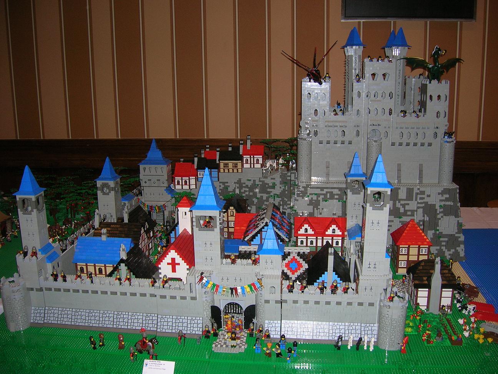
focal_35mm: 34
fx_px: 489
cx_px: 249
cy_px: 187
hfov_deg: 54.0
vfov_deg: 41.8
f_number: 2.9
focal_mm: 5.7
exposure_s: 1/60.1
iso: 63
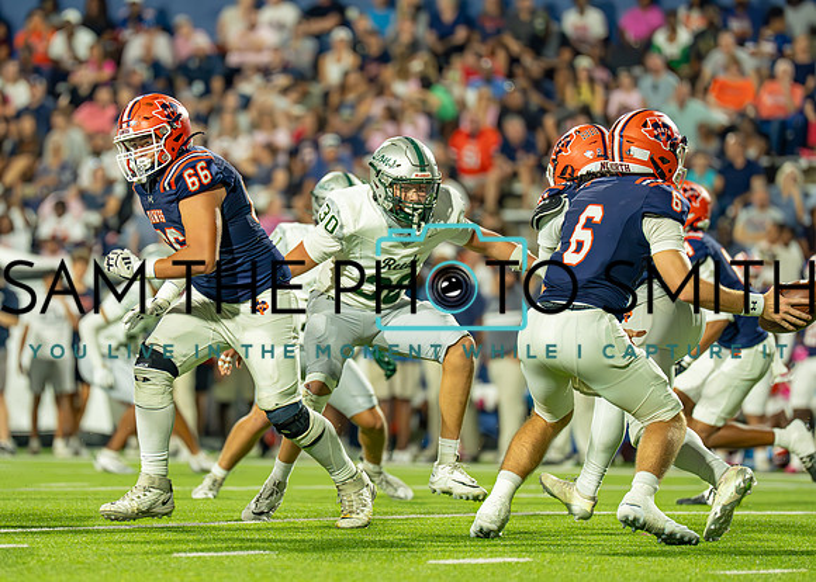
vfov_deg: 4.6
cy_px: 263
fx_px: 7314
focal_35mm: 316
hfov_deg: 6.4
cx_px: 303
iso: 3200
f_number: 2.8
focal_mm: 200
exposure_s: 1/1600
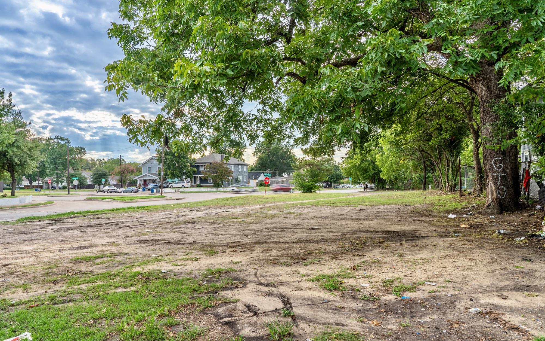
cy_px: 175
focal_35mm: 25
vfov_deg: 49.3
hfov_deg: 72.6
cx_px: 274
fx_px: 371
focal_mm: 24
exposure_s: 1/200
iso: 200
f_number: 14
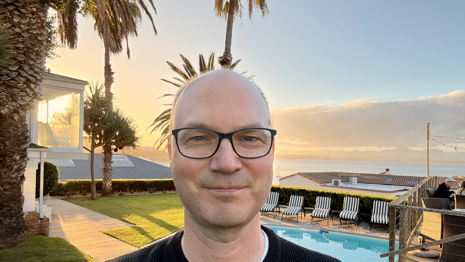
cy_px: 161
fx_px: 321
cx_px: 240
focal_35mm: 26
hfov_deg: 71.9
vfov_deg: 44.1
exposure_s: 1/232
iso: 50
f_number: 1.9
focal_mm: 2.69
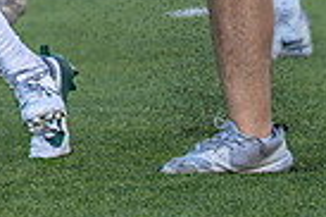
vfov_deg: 1.2
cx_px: -332
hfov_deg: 1.9
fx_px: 10067
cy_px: -218
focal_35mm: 1113
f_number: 2.8
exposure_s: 1/1000
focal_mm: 191
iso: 800
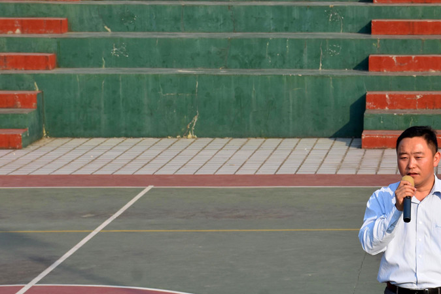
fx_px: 2045
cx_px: 422
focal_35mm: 167
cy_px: 169
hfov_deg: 12.2
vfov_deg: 8.2
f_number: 9
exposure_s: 1/500
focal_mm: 50
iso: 320
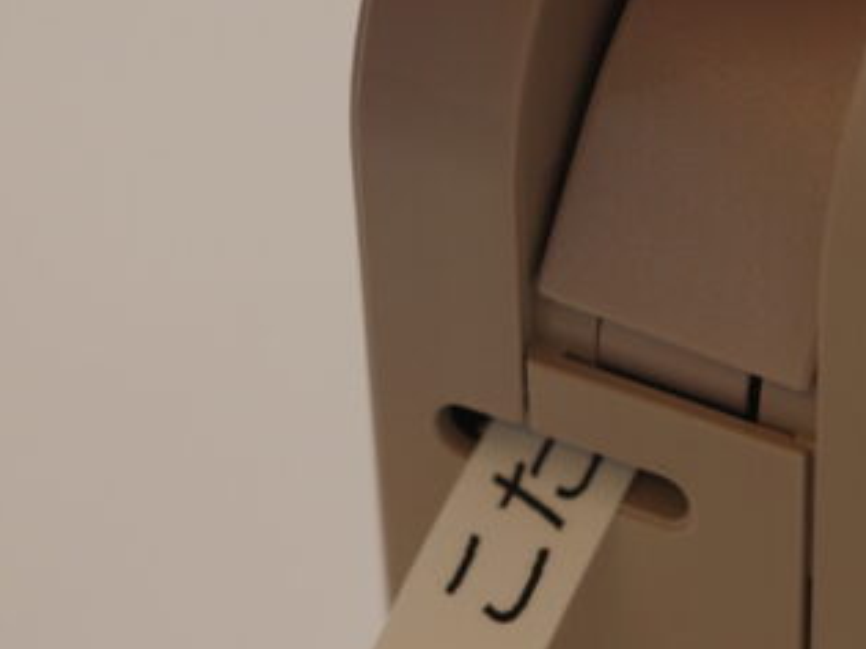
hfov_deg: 15.7
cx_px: 566
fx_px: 3126
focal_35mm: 125
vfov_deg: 11.8
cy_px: 450
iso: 400
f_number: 2.8
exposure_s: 1/25
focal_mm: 26
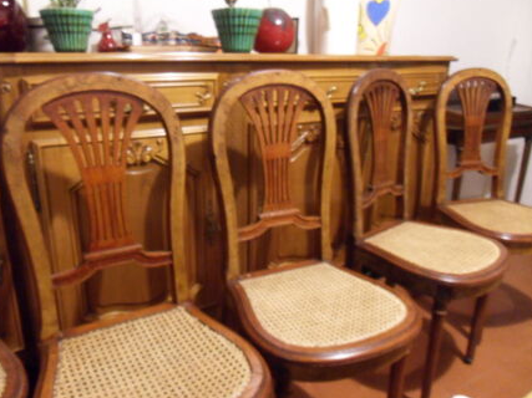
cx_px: 242
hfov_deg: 65.2
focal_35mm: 27
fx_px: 415
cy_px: 185
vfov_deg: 51.3
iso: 400
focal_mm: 4.2
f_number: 3.3
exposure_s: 1/4
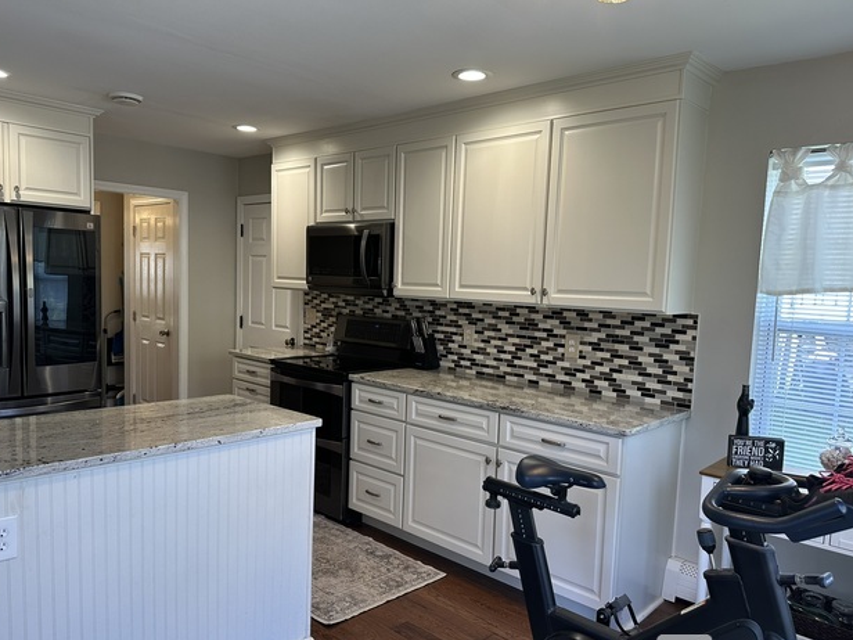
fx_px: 641
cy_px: 344
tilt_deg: -5.9
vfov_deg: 53.0
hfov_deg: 67.3
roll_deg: -3.6
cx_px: 419
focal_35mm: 26
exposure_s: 1/120
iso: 125
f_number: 1.78
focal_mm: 6.86
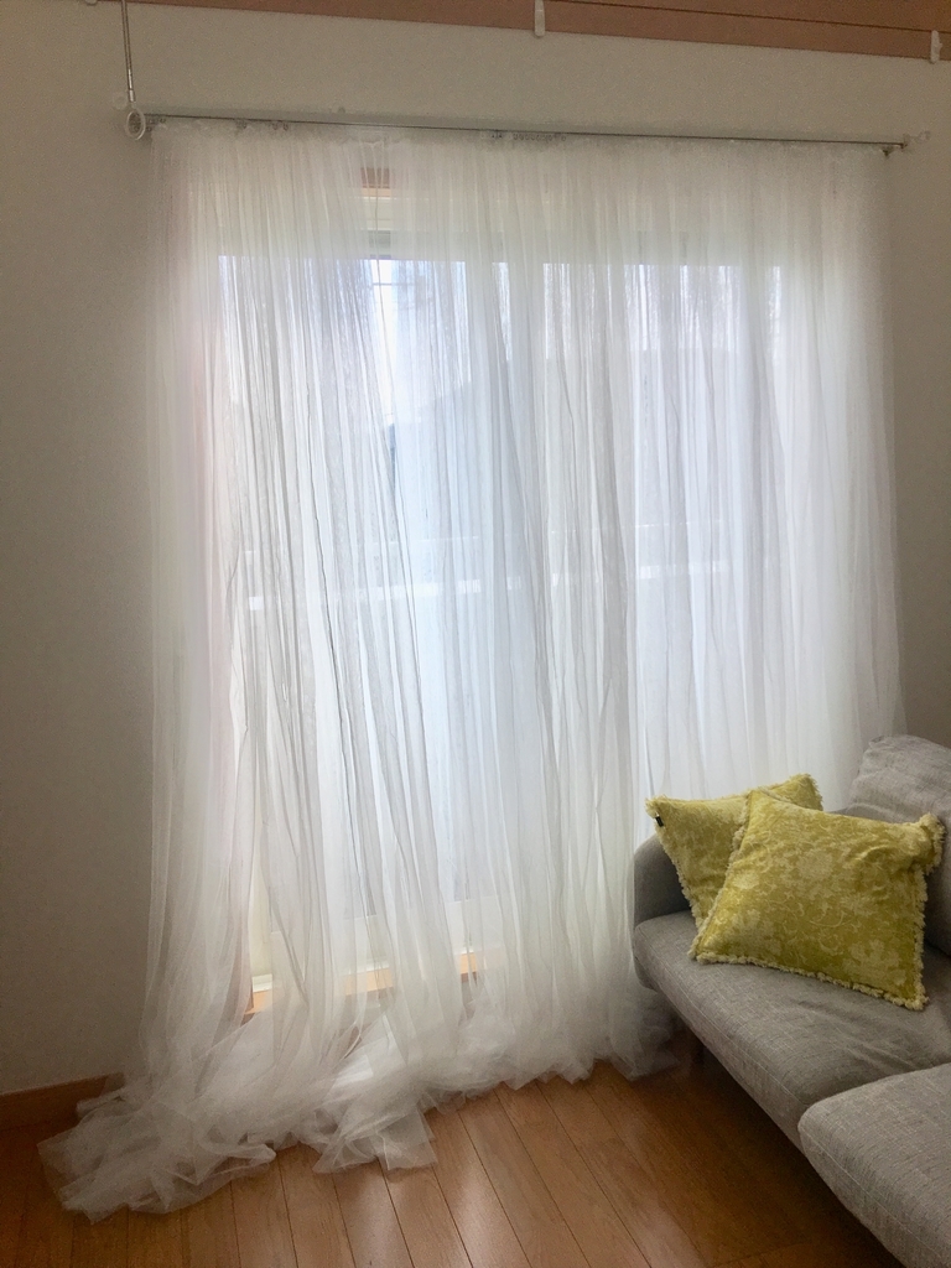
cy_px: 634
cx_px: 476
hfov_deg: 48.2
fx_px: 1062
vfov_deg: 61.7
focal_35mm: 29
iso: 25
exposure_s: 1/651
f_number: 2.2
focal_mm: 4.15
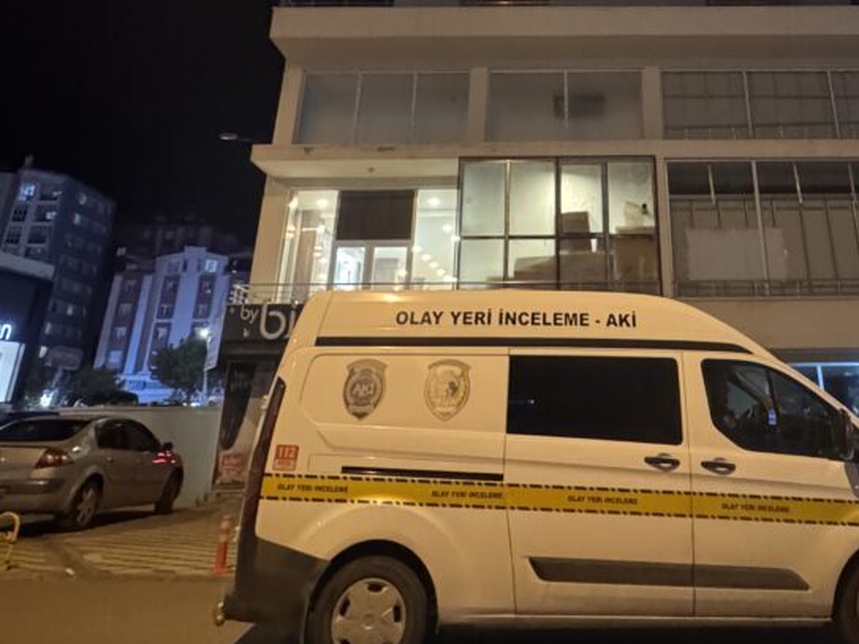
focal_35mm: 33
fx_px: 819
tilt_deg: +25.7
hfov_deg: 54.1
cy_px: 40
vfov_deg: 39.2
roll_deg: +0.2
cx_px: 582
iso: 1250
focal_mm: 2.22
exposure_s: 1/33
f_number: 2.2
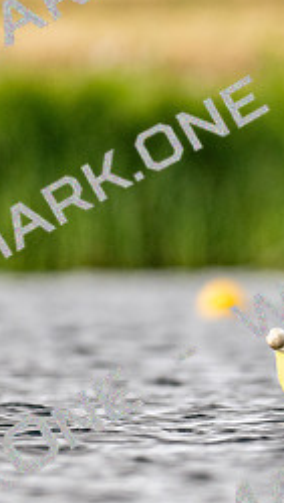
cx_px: 479
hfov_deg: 0.6
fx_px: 29246
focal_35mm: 2189
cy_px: 345
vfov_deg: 1.0
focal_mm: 600
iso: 320
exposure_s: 1/2500
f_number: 4
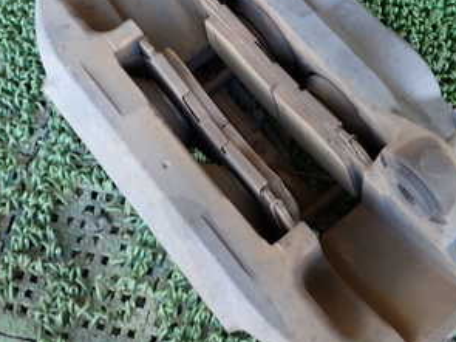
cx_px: 274
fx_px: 803
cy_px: 68
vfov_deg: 23.7
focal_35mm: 61
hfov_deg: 31.6
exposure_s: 1/30
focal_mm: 5.4
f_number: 2.3
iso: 200
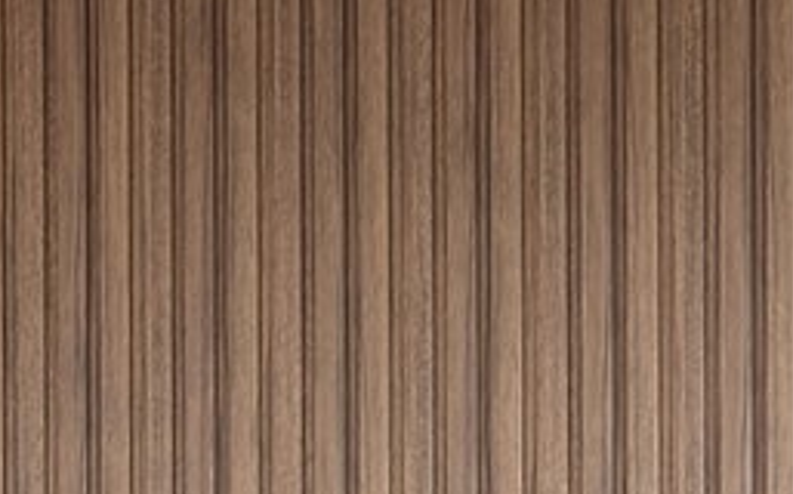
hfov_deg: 10.7
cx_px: -552
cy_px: 1849
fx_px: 3994
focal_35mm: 185
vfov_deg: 6.1
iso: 100
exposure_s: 1/85
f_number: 1.78
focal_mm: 6.76
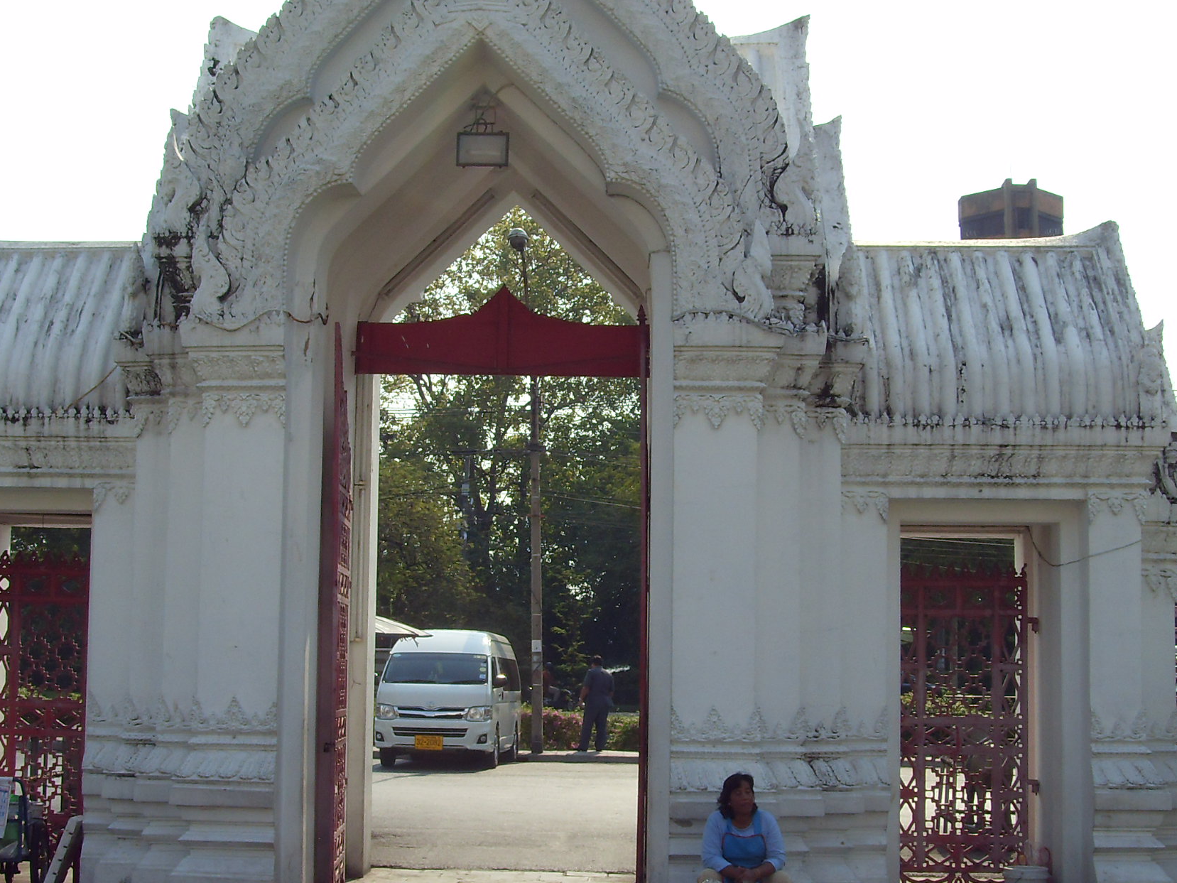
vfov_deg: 24.0
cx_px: 448
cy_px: 471
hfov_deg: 31.6
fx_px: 2074
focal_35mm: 61
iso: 80
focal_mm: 6.6
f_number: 6.2
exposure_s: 1/350
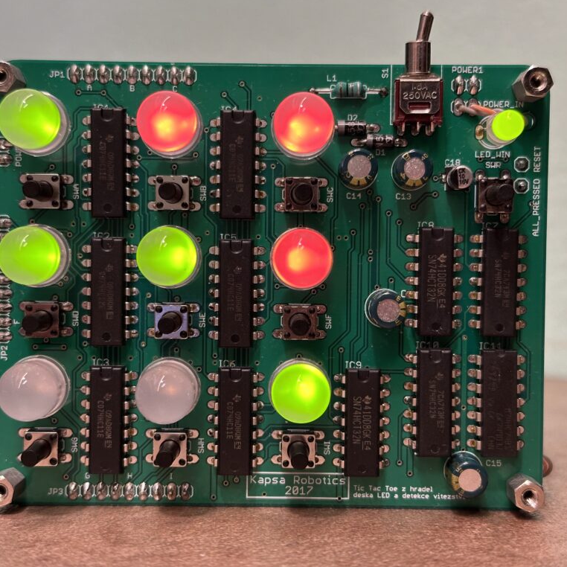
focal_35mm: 57
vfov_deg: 30.0
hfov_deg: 30.0
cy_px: 283
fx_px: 1056
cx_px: 273
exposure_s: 1/50
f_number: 1.78
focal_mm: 6.86
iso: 200
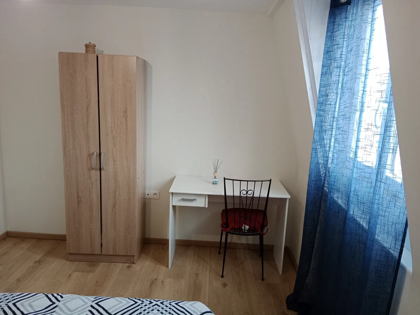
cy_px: 158
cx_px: 210
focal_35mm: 26
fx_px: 315
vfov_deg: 53.1
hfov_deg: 67.3
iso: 694
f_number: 1.8
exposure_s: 1/50
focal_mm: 3.96
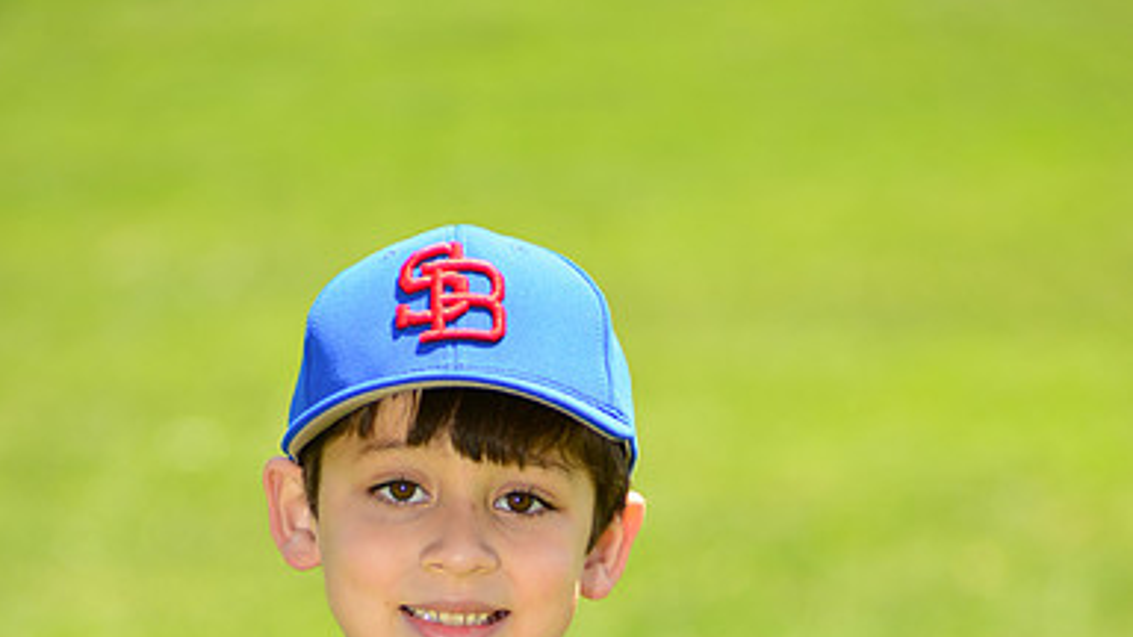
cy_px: 749
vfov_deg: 4.5
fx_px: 8081
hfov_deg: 8.0
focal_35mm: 269
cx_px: 565
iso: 100
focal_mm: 170
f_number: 5
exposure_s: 1/250
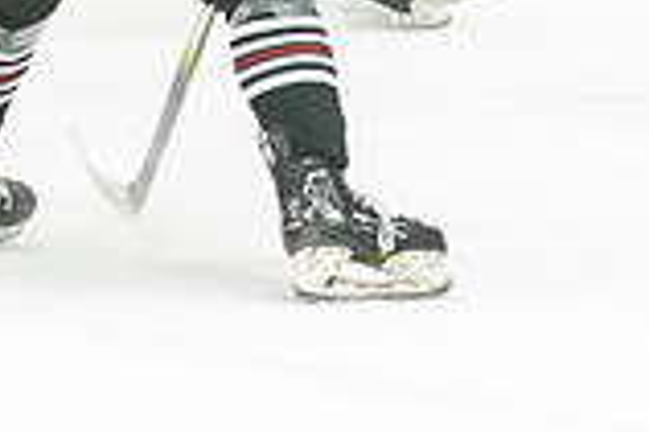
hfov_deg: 2.6
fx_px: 14317
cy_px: -274
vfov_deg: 1.7
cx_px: -777
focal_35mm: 795
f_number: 2.8
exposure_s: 1/640
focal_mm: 98
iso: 3200
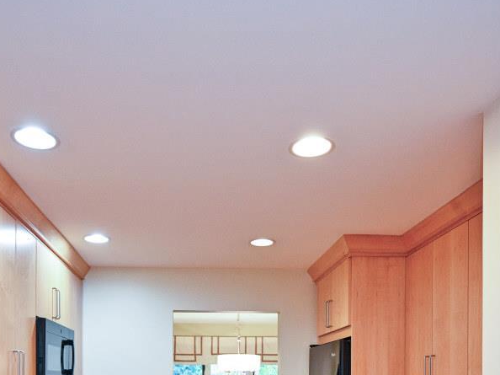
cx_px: 207
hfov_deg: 53.7
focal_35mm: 34
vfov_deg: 36.9
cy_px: 385
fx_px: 491
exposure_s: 1/60
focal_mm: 14
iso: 800
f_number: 4
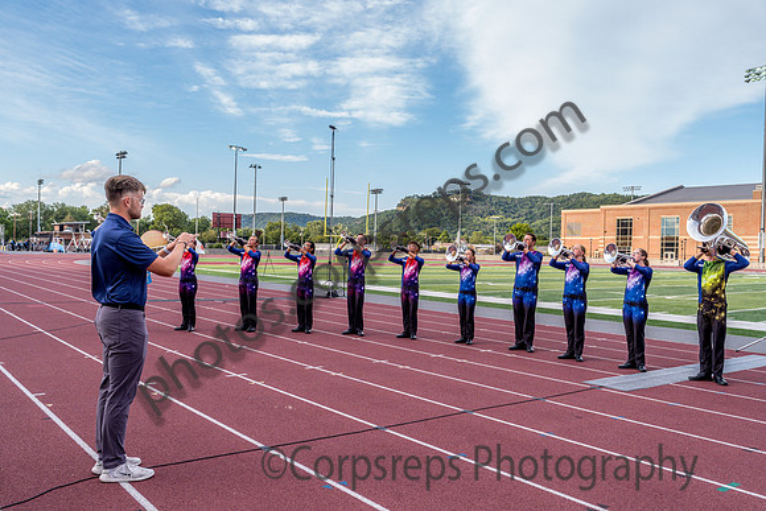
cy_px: 256
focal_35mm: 30
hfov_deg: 61.9
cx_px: 383
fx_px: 638
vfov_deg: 43.6
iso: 640
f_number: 6.3
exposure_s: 1/400
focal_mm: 30
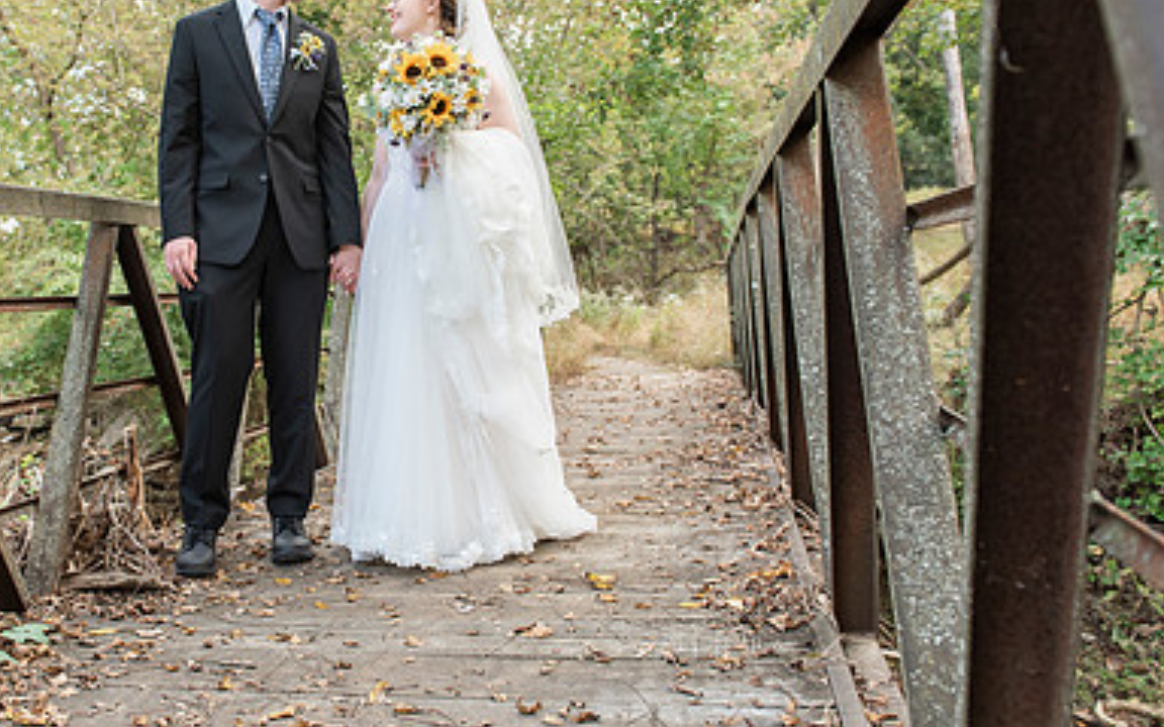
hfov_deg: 51.1
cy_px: 298
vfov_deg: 34.3
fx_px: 1174
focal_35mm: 37
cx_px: 327
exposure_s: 1/320
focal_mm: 24
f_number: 4
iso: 400
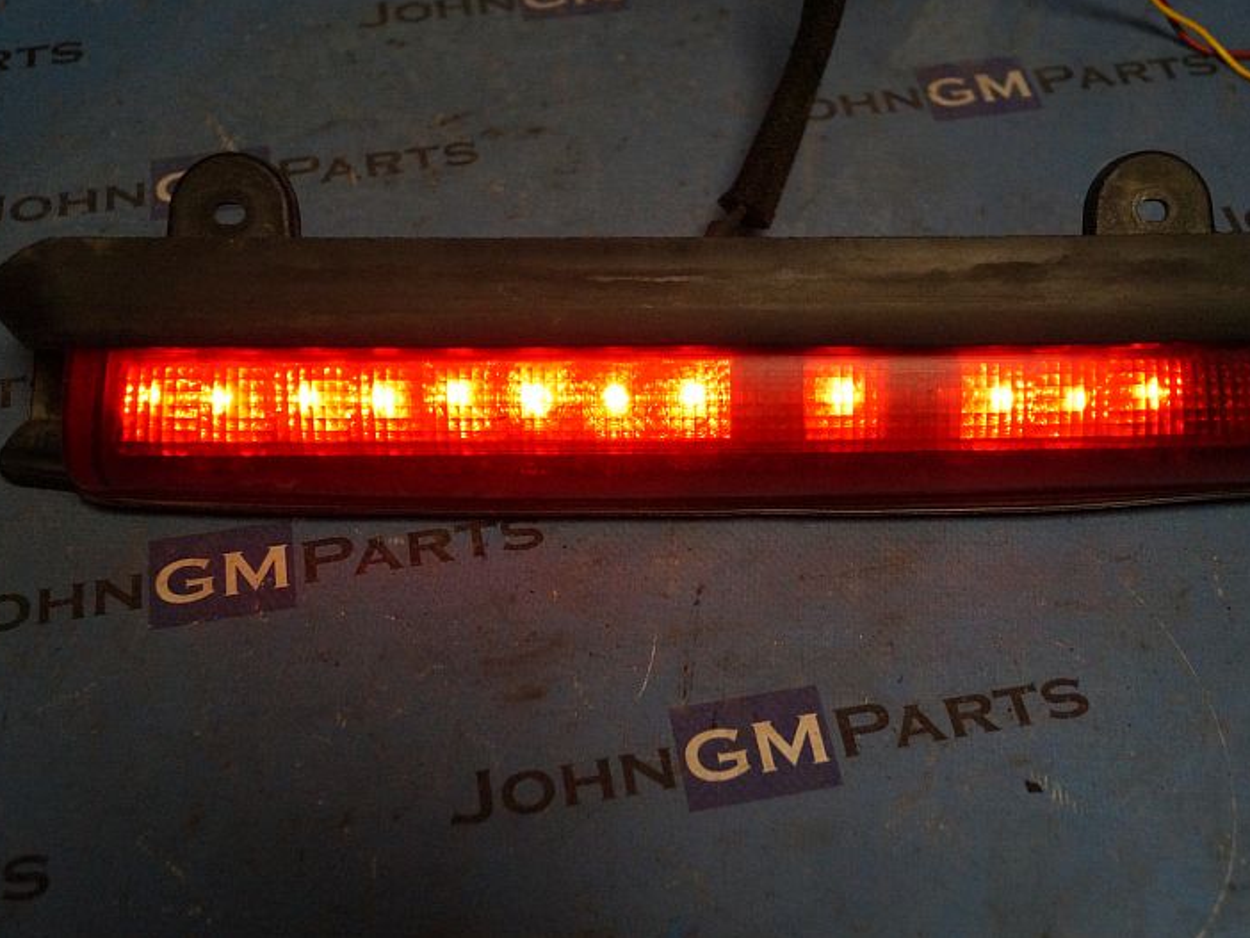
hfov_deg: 41.2
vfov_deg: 31.5
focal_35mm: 46
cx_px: 689
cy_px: 467
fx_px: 1662
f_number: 4.5
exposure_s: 1/160
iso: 3200
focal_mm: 28
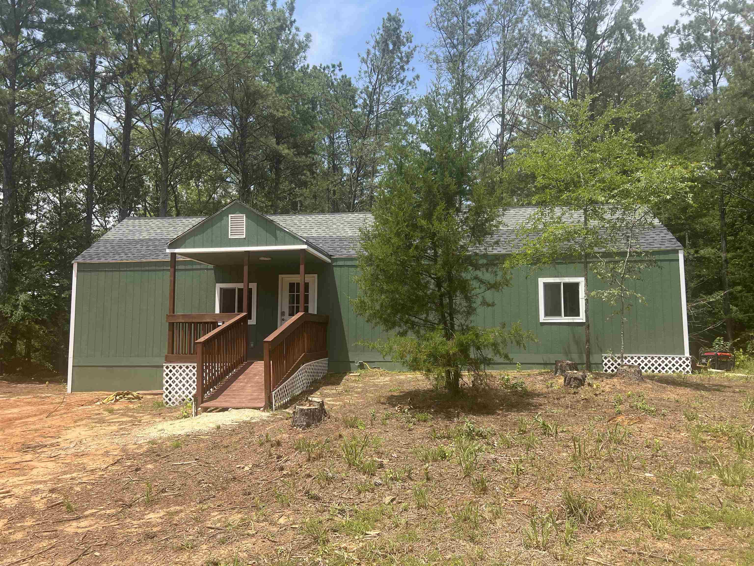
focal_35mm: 26
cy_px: 283
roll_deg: -0.2
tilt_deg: +4.2
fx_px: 566
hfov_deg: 67.3
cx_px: 377
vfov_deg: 53.1
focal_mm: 5.7
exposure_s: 1/2571
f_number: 1.5
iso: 50
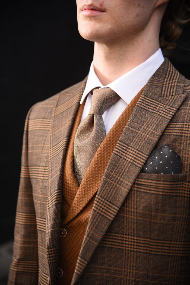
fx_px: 617
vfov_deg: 26.0
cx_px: 95
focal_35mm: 78
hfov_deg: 17.5
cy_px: 142
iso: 100
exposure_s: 1/160
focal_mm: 78
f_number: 4
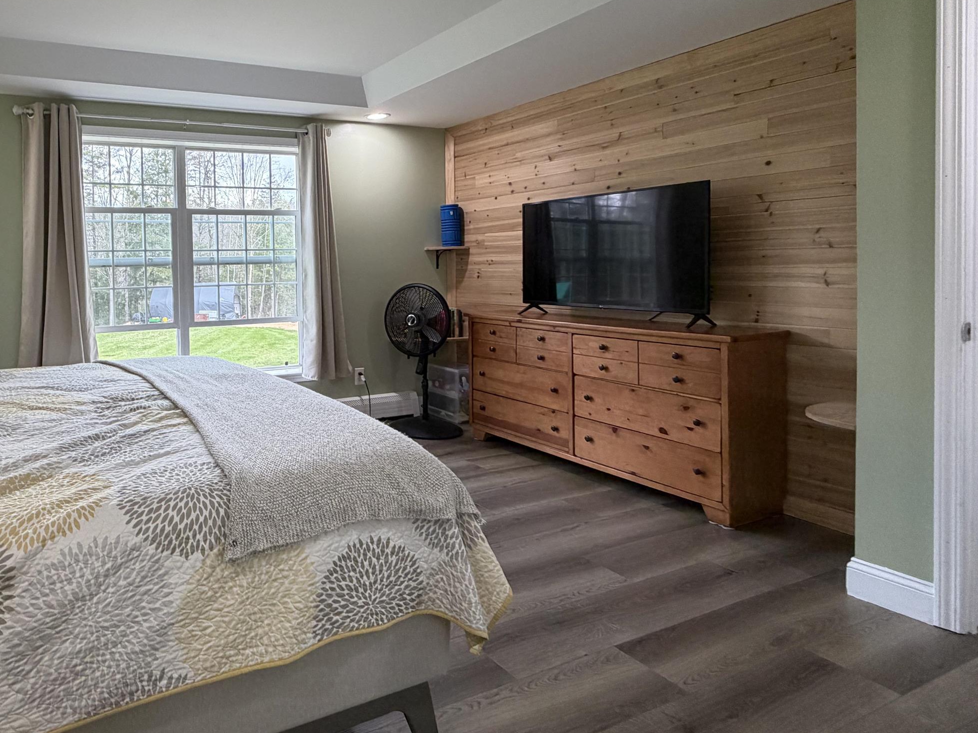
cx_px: 248
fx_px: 622
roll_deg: +1.3
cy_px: 282
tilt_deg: -0.5
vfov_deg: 60.4
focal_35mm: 22
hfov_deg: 71.3
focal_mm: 2.22
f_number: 2.2
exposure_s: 1/60
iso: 160
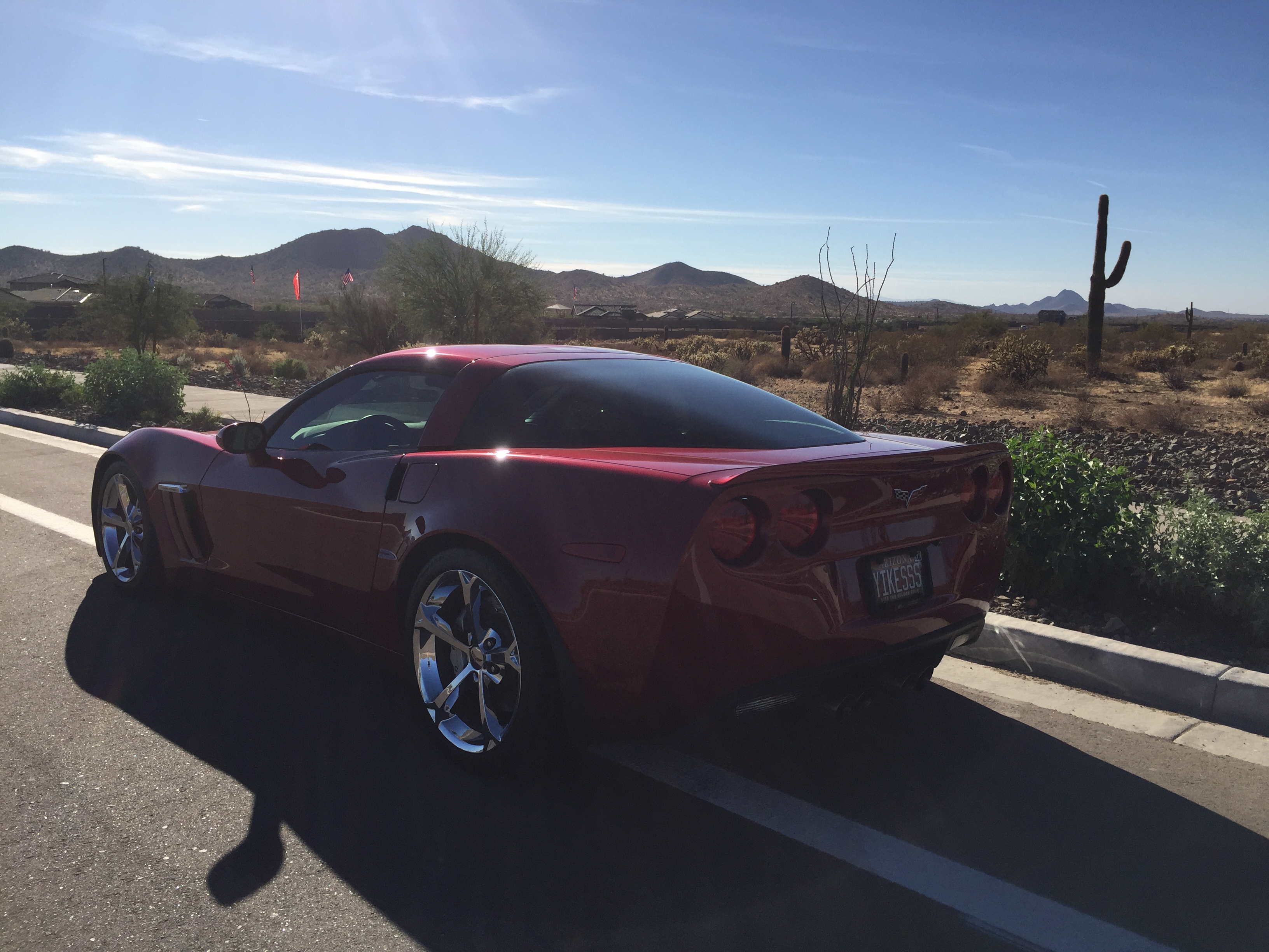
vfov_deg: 48.2
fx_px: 1063
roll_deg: -2.3
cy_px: 476
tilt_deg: -9.8
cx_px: 634
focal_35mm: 29
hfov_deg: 61.7
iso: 32
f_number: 2.2
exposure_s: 1/3300
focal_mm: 4.15
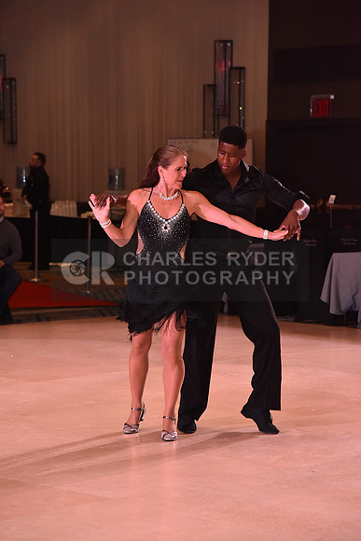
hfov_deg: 11.4
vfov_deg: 17.1
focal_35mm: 120
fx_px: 1804
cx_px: 180
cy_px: 270
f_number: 5.6
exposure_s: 1/320
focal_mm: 120
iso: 2500
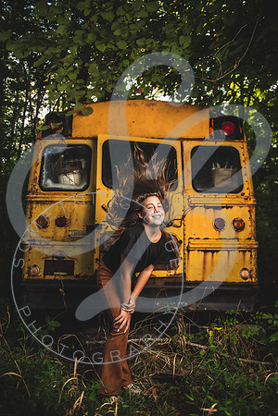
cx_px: 139
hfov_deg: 53.1
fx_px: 278
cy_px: 208
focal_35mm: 24
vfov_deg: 73.7
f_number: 2.8
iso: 100
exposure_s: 1/160
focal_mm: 24
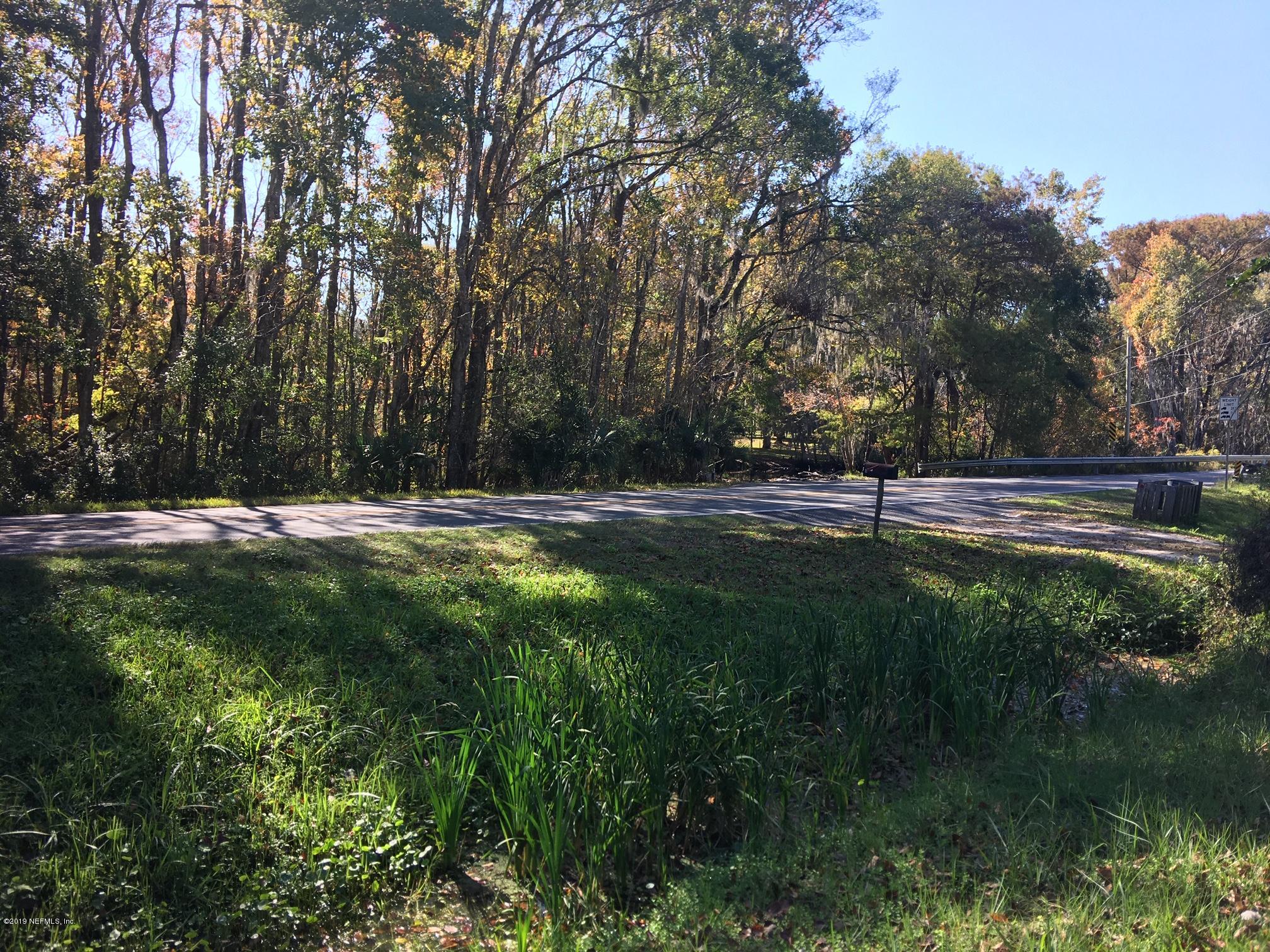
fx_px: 1064
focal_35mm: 29
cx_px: 635
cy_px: 476
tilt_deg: -1.1
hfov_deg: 61.7
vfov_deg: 48.2
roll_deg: -2.2
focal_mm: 4.15
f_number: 2.2
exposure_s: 1/353
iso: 25
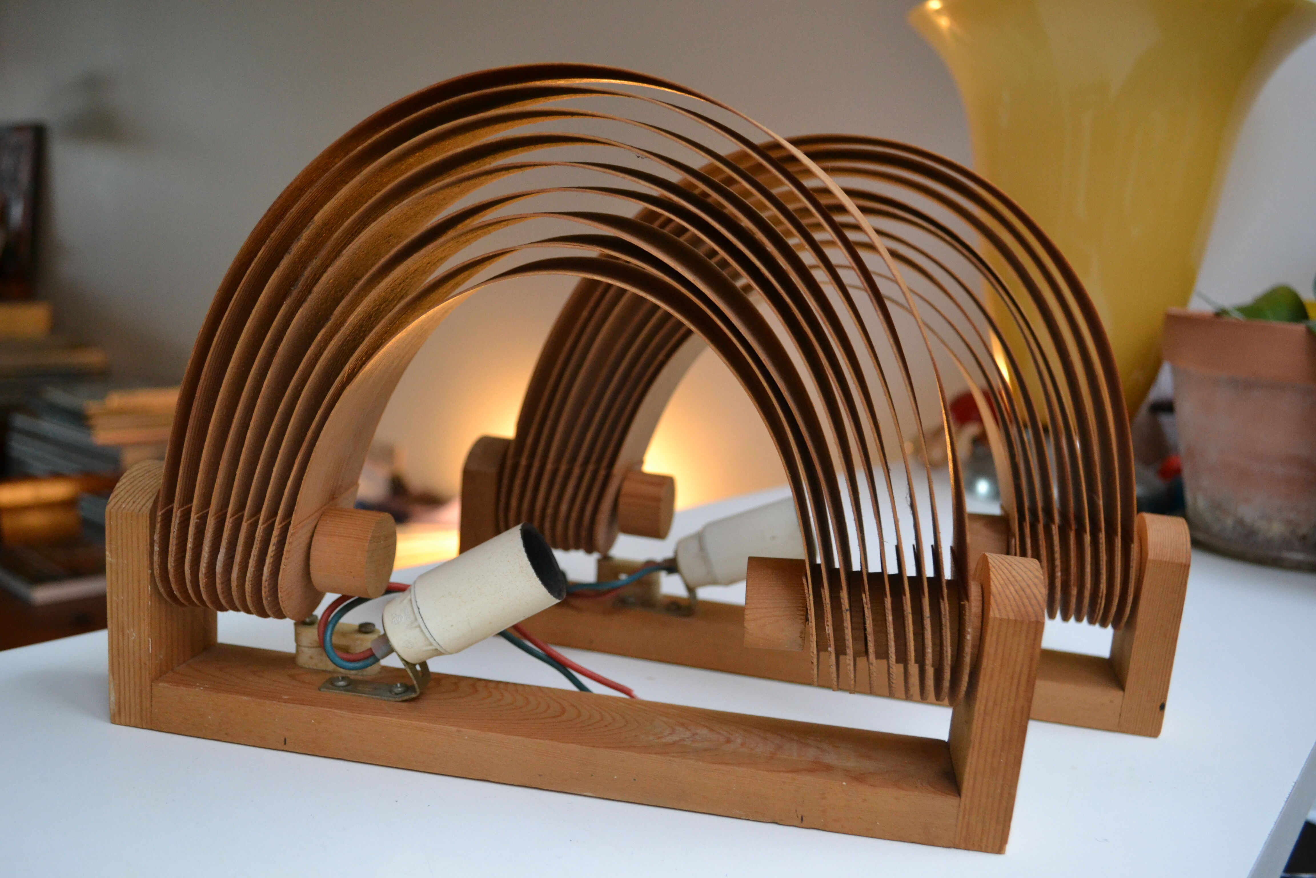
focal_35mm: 33
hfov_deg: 57.2
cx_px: 658
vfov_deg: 40.0
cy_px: 439
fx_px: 1206
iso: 1600
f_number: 4
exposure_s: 1/60
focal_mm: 22
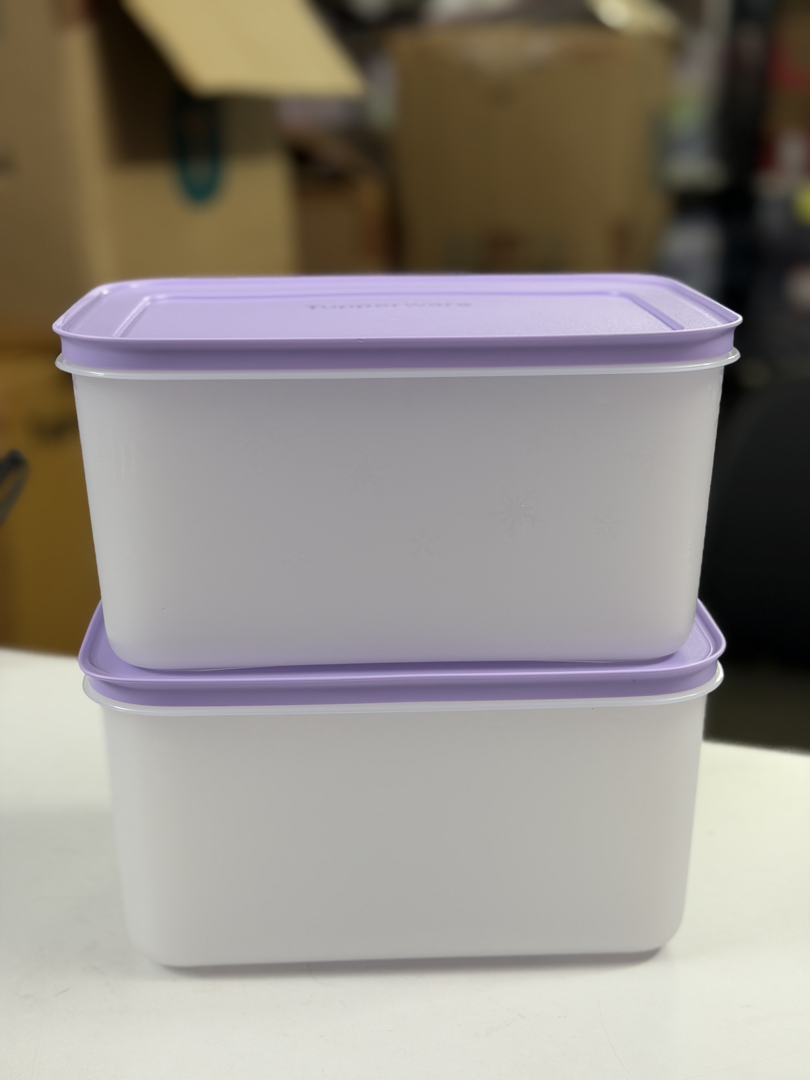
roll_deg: +0.3
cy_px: 540
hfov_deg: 30.3
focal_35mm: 48
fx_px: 1498
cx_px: 405
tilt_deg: -17.0
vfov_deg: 39.7
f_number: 1.78
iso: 125
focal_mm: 6.76
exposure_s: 1/50
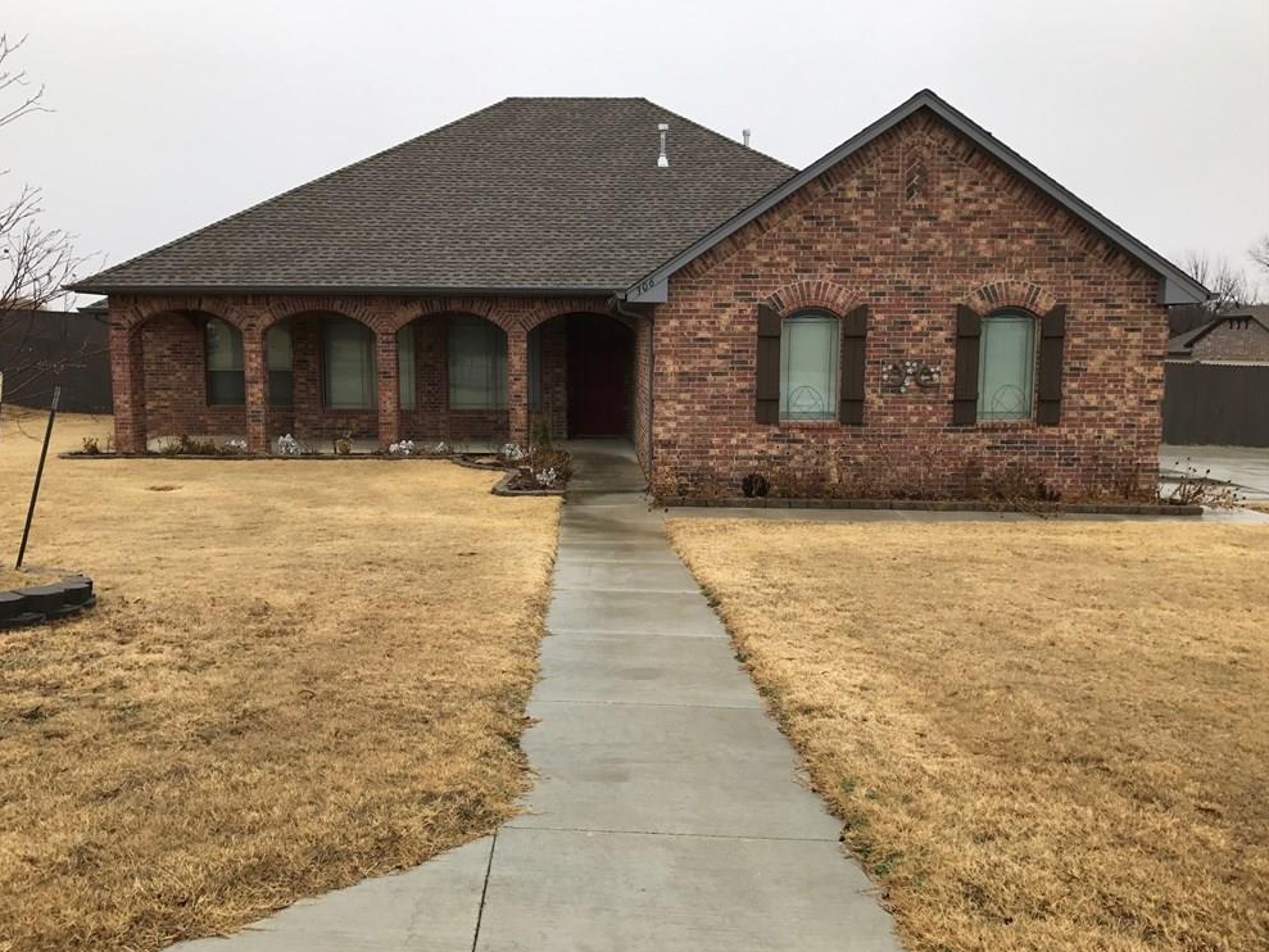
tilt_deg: -7.3
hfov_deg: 61.6
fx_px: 1063
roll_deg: +0.0
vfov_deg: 48.2
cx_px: 615
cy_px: 475
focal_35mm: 29
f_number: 1.8
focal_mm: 3.99
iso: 20
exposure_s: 1/647
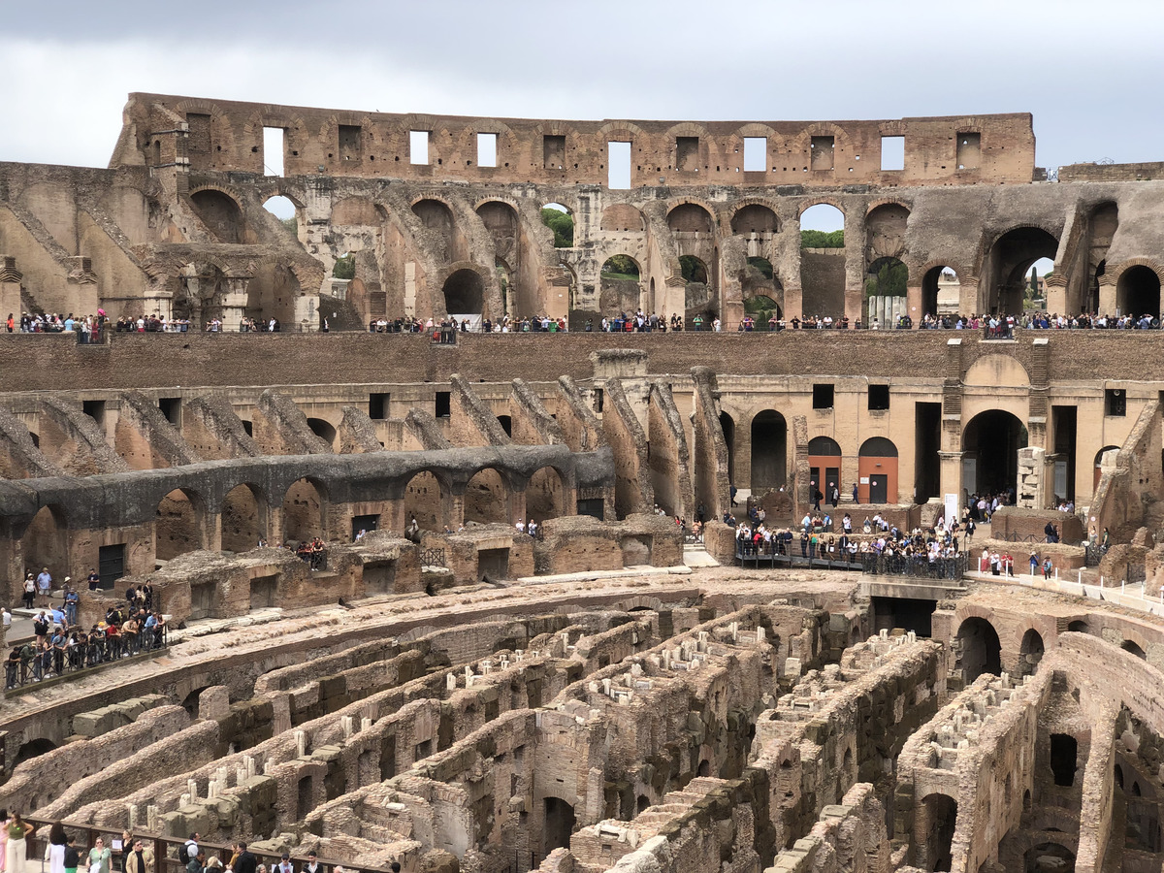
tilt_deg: -3.7
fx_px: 1749
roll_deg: +0.5
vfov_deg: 28.0
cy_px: 436
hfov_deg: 36.8
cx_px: 582
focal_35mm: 52
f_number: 2.4
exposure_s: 1/486
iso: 16
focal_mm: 6
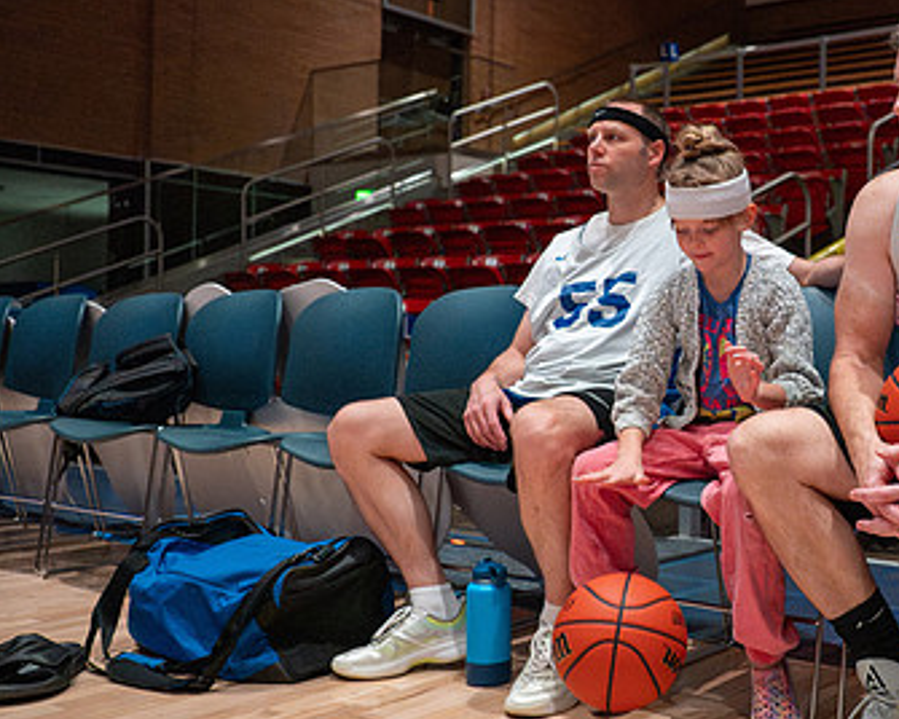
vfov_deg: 33.4
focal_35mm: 45
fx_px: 1197
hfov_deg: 39.1
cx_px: 752
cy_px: 338
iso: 6400
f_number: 2.8
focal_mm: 26
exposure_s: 1/640
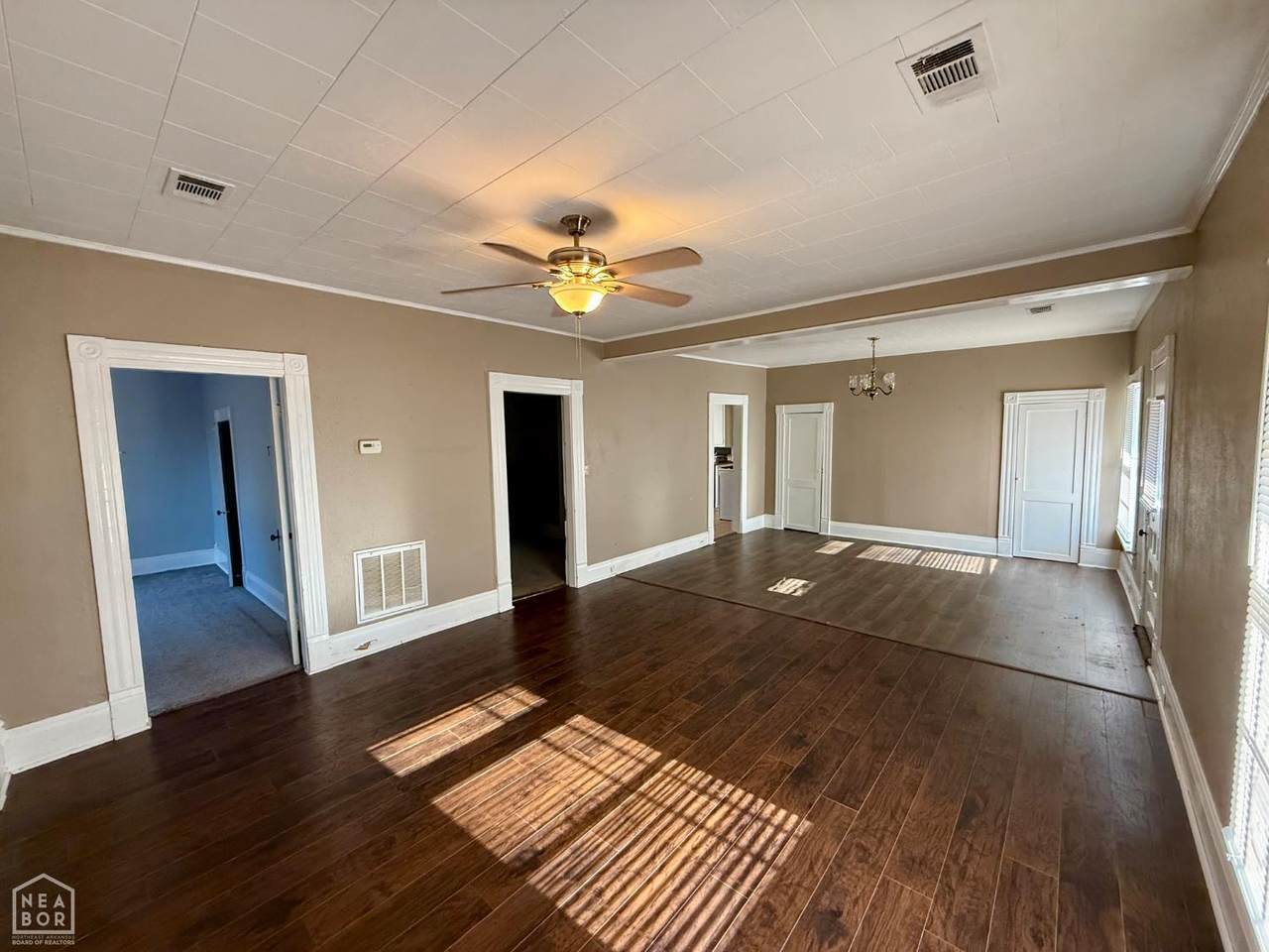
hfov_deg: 102.1
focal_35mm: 14
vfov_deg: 85.7
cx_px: 634
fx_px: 513
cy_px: 476
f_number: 2.2
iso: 250
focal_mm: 2.22
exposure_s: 1/99
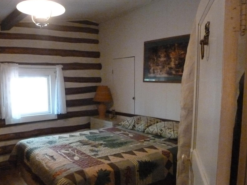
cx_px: 97
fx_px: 221
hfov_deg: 57.8
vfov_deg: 45.3
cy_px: 106
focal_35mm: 31
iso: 1000
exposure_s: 1/15
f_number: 3.3
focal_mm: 4.3
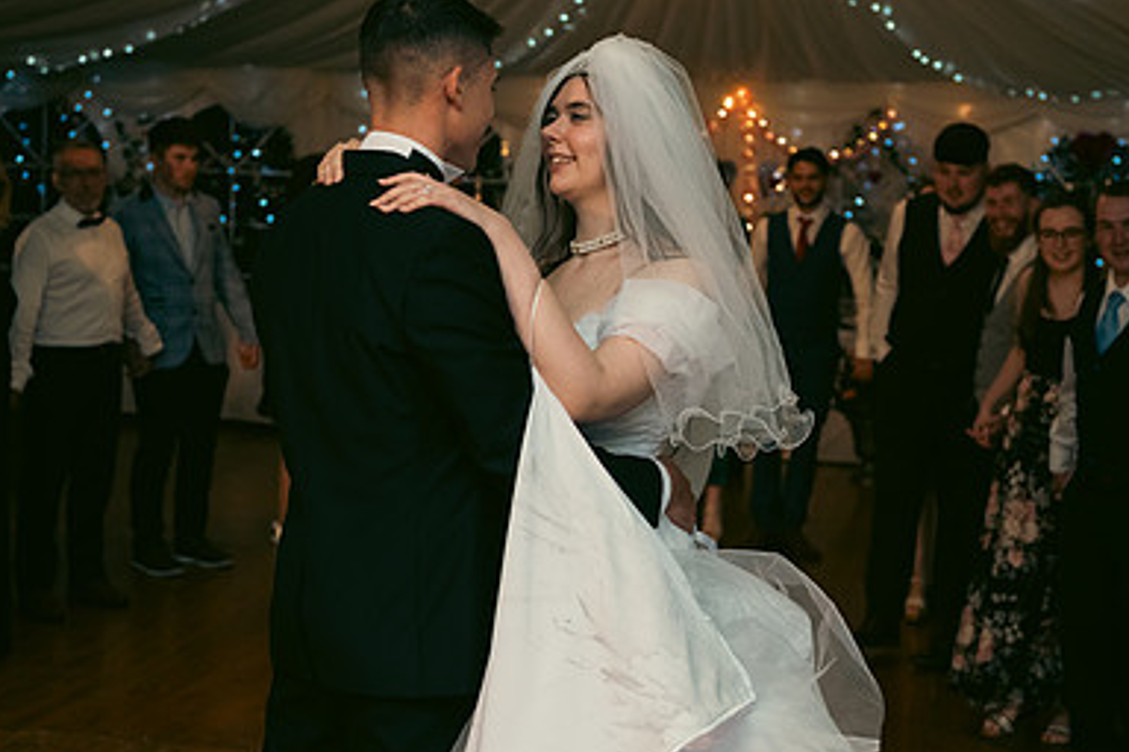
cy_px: 330
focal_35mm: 68
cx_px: 576
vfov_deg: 20.0
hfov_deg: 29.7
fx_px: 2132
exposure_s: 1/160
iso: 800
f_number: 3.5
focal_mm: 45
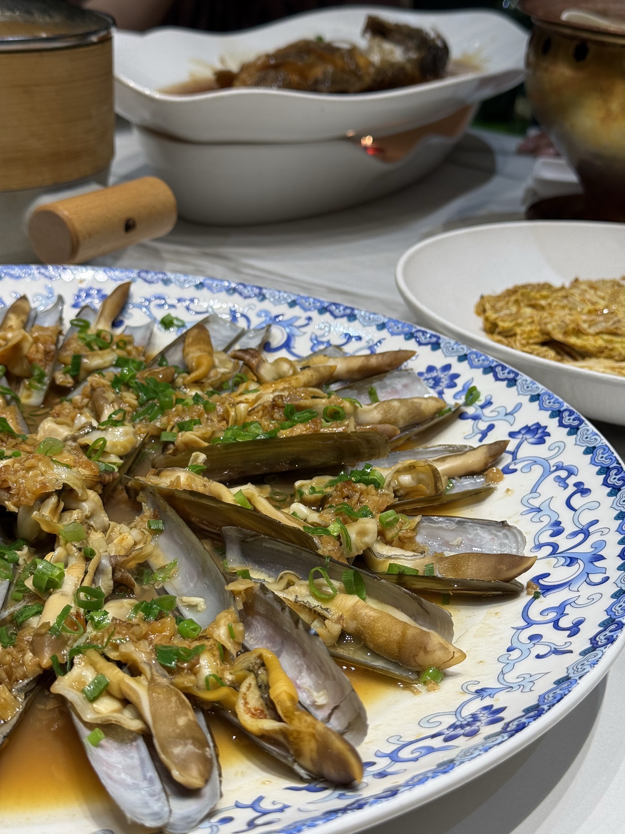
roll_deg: -5.4
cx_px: 312
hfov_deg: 30.3
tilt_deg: -23.4
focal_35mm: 48
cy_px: 417
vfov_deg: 39.7
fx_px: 1156
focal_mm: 6.76
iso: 50
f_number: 1.78
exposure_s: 1/154
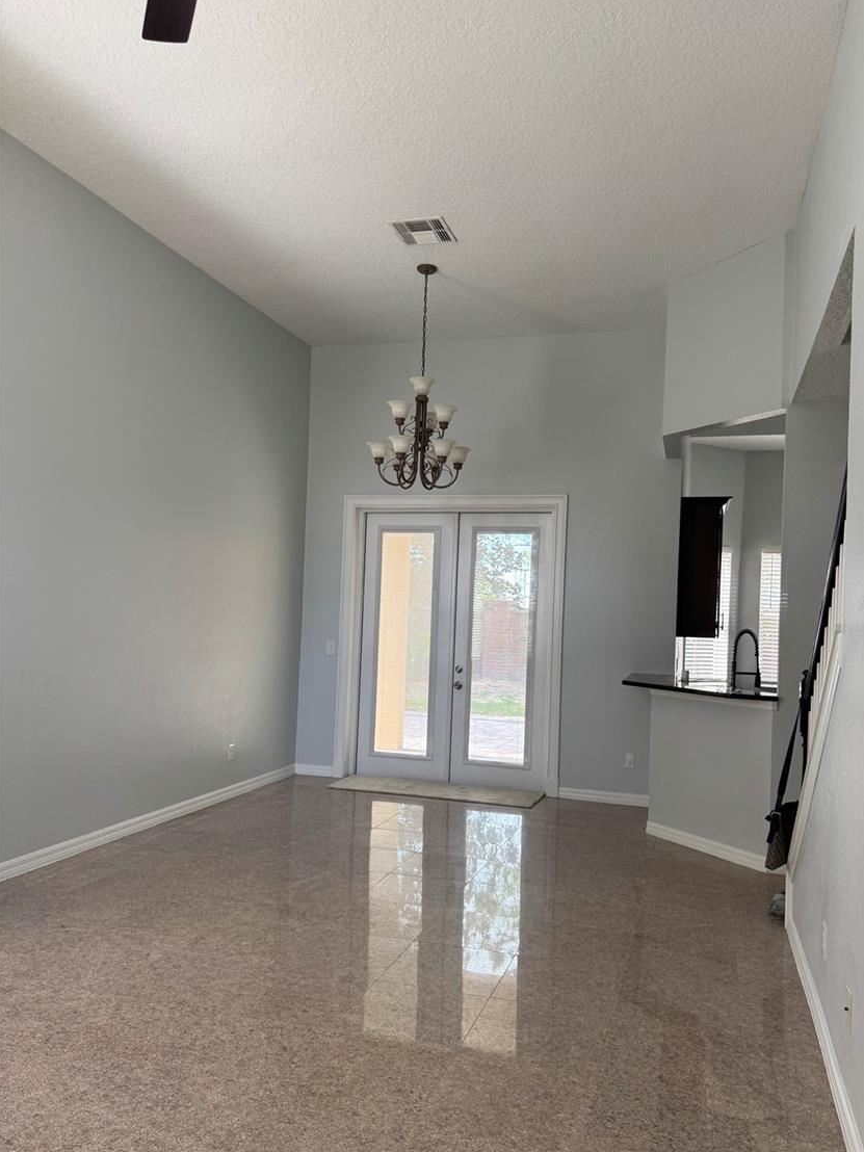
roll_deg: -1.9
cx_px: 466
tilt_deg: +3.1
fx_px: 865
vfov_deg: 67.3
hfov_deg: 53.0
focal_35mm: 26
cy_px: 603
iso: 100
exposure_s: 1/134
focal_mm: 6.76
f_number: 1.78
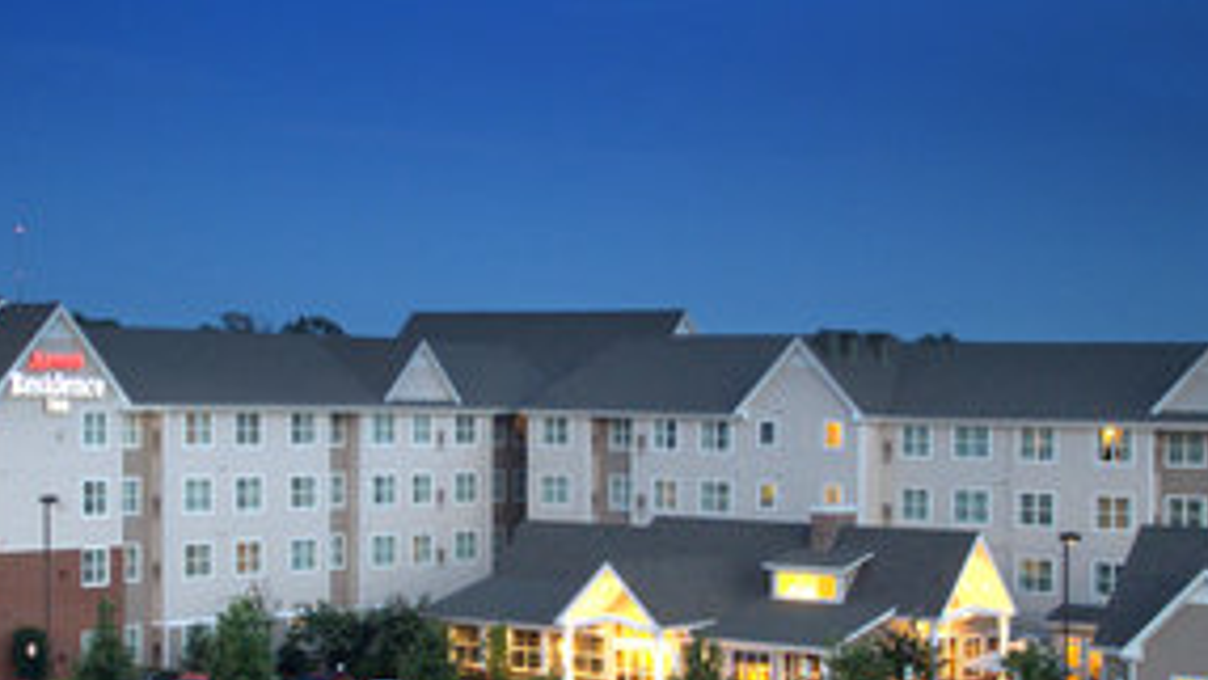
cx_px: 520
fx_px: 2435
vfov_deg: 15.9
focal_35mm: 76
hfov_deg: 27.8
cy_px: 469
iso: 800
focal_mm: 36
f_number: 27
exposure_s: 1
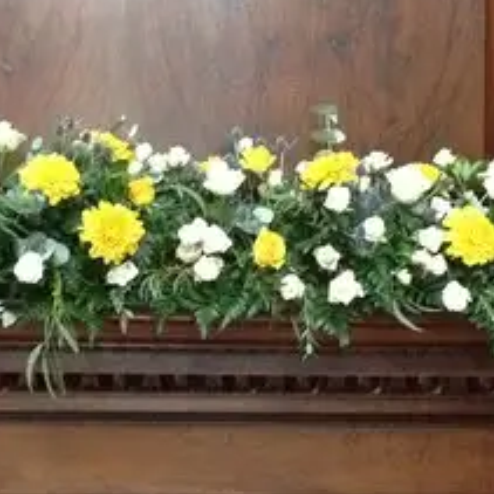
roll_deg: -1.3
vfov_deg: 16.0
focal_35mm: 109
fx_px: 1760
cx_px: 224
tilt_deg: +0.9
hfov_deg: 16.0
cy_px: 242
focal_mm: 4.28
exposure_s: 1/15
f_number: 2.4
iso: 640
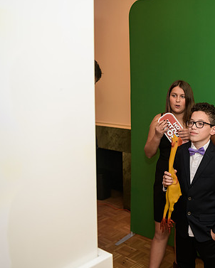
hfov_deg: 35.8
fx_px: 310
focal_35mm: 39
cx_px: 196
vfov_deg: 46.8
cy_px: 135
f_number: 3.2
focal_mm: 27
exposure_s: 1/125
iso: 800
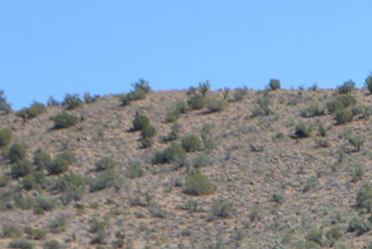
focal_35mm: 531
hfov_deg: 3.8
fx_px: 5494
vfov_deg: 2.6
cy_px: 250
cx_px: 758
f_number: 6.3
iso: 400
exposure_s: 1/1600
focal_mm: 55
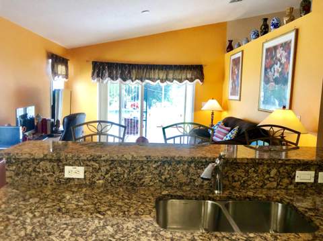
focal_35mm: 28
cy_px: 120
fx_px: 261
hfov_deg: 63.5
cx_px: 162
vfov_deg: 49.7
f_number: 1.8
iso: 32
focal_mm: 4
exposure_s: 1/30
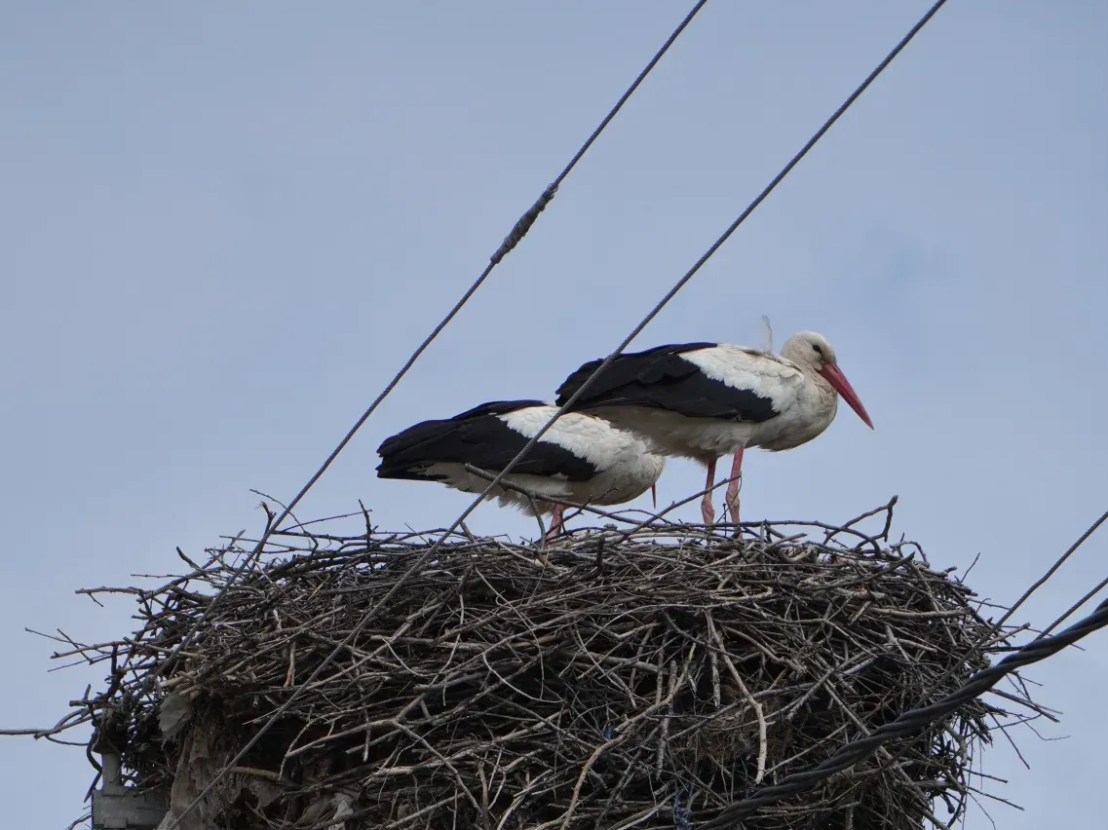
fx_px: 8186
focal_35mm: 256
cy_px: 902
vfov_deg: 5.8
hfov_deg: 7.7
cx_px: 499
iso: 250
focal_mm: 105
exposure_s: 1/1000
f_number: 9
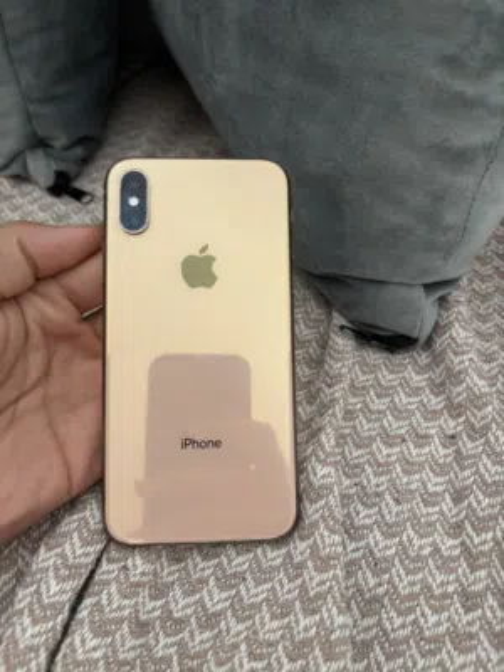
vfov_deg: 67.3
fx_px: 505
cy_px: 336
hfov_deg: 53.1
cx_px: 252
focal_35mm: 26
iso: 500
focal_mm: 5.96
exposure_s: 1/53
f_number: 1.6
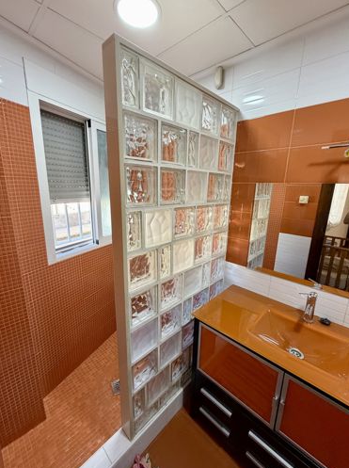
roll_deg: -2.0
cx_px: 171
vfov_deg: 98.3
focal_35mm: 15
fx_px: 202
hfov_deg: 81.6
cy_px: 234
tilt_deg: -15.0
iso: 320
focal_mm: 2.22
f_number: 2.2
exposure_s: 1/121
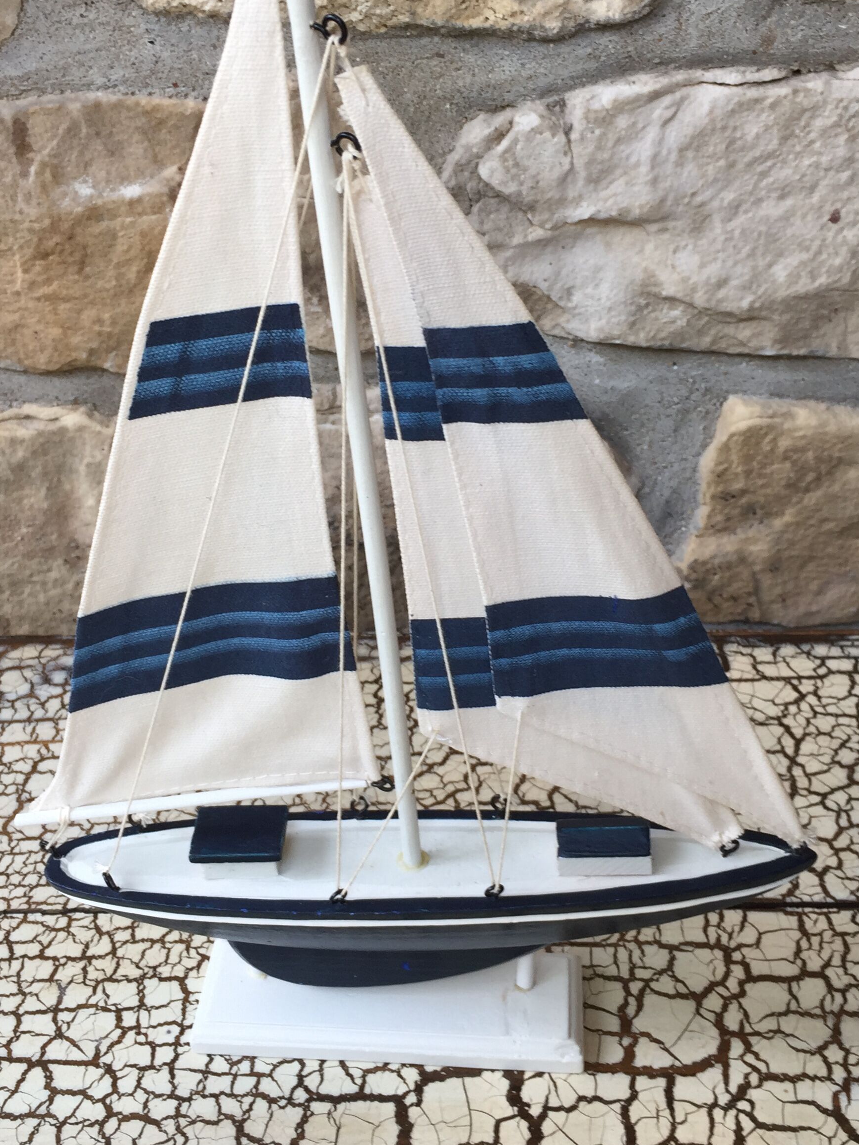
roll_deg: +3.2
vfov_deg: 45.7
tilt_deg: -35.3
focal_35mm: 41
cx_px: 439
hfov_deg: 35.1
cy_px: 498
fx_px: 1356
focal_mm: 4.15
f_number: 2.2
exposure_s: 1/50
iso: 32
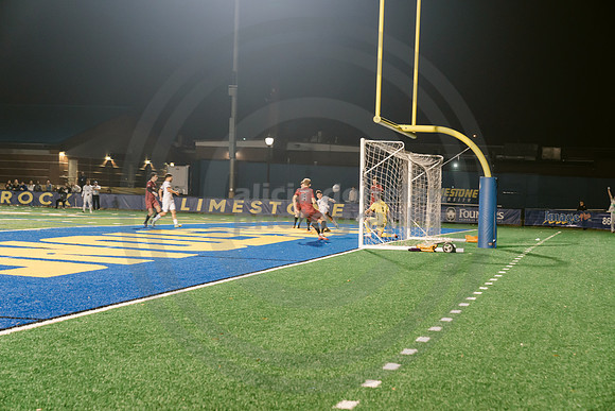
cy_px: 206
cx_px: 308
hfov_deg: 28.8
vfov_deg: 19.5
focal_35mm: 70
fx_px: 1196
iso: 2500
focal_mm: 70
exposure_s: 1/160
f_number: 4
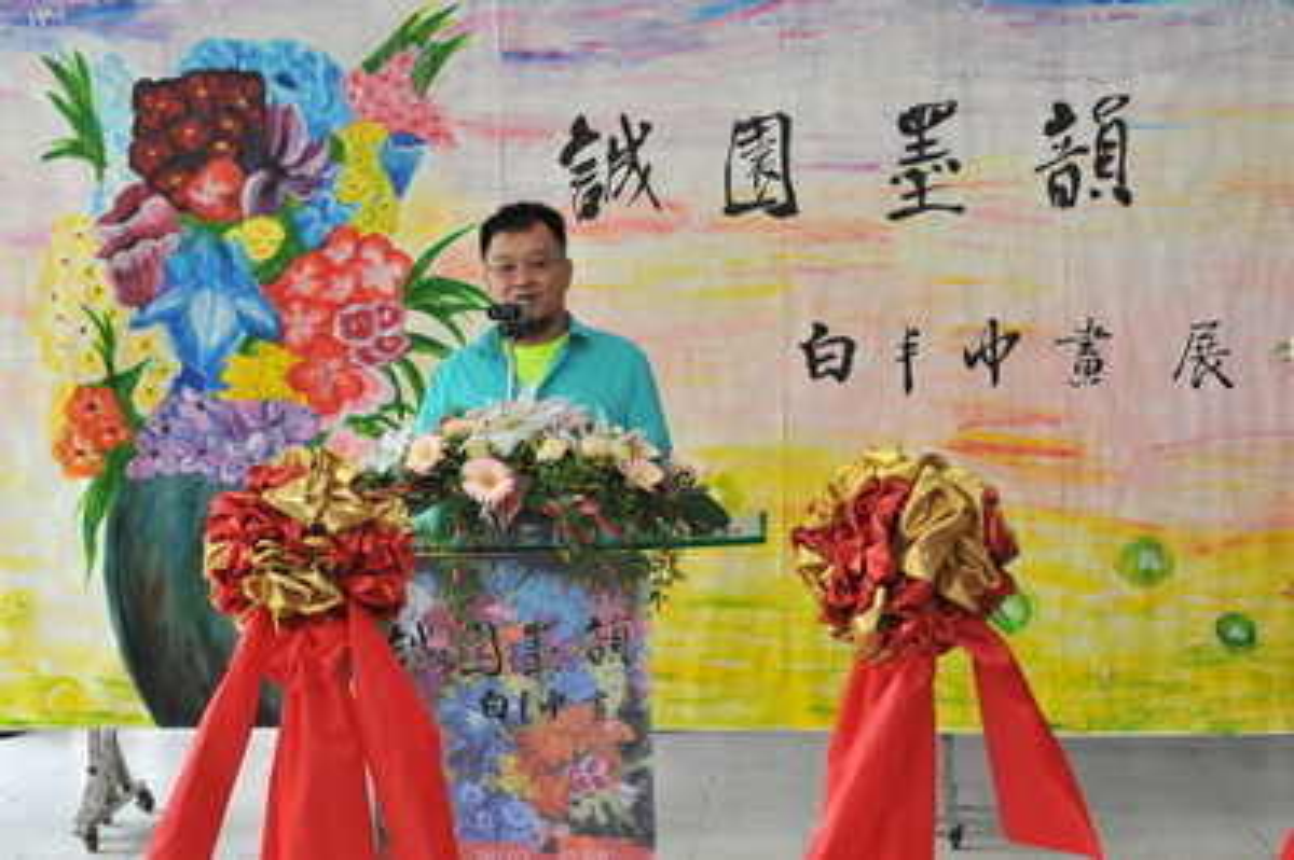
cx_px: 647
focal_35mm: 70
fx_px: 2514
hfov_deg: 28.9
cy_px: 430
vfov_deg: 19.4
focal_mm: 70
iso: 1600
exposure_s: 1/100
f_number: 8
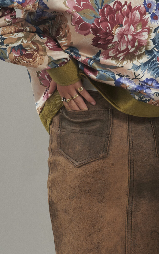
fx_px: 1651
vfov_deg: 8.8
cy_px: 80
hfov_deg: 5.5
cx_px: 126
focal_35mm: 238
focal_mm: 95
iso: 200
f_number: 11
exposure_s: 1/160
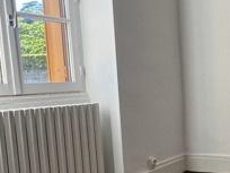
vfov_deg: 28.4
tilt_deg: -5.9
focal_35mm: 51
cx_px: 281
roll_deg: +1.4
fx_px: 339
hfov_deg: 31.1
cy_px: 114
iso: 32
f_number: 1.8
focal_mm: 1.57
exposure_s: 1/128
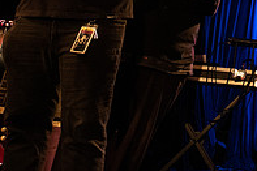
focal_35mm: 80
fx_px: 571
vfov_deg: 15.6
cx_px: 315
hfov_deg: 23.1
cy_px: -89
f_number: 3.2
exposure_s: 1/125
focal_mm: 24
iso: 3200
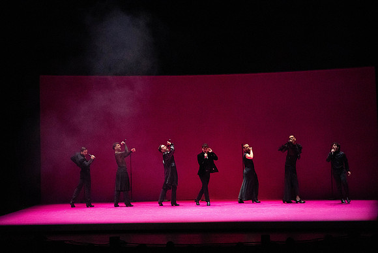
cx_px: 189
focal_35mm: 130
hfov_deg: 15.8
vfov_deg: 10.6
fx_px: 1365
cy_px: 126
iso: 25600
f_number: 9
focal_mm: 130
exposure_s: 1/400
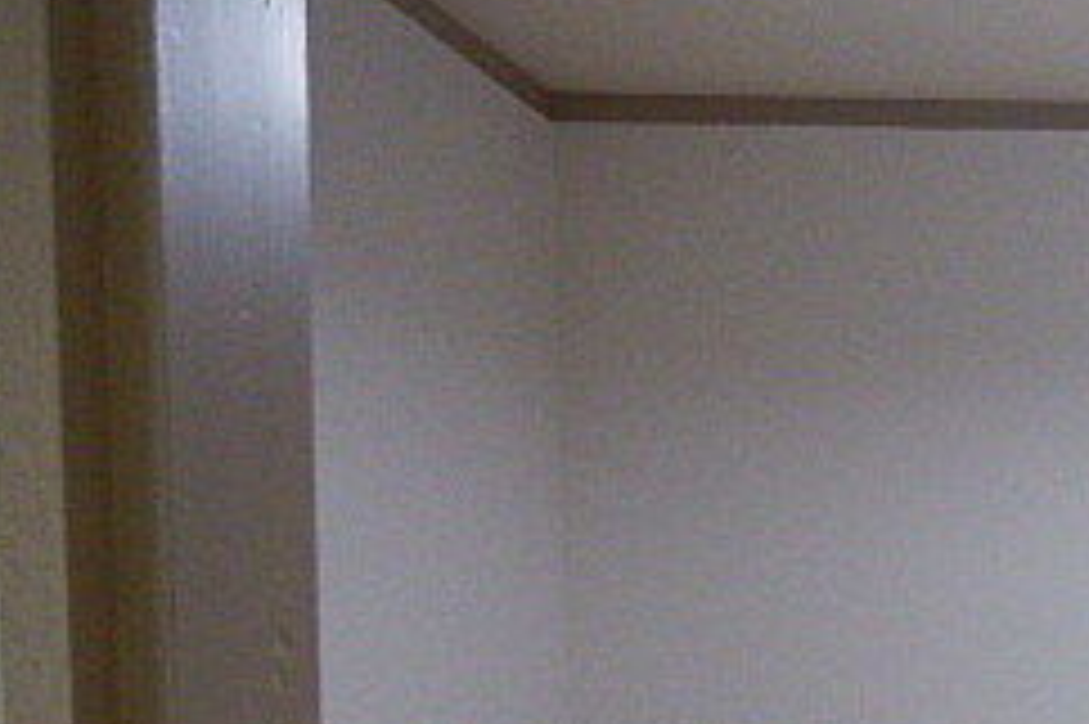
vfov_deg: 19.1
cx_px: 1413
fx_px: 1995
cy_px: 935
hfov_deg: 26.1
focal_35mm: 66
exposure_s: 1/50
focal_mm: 4.3
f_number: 2.8
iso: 125
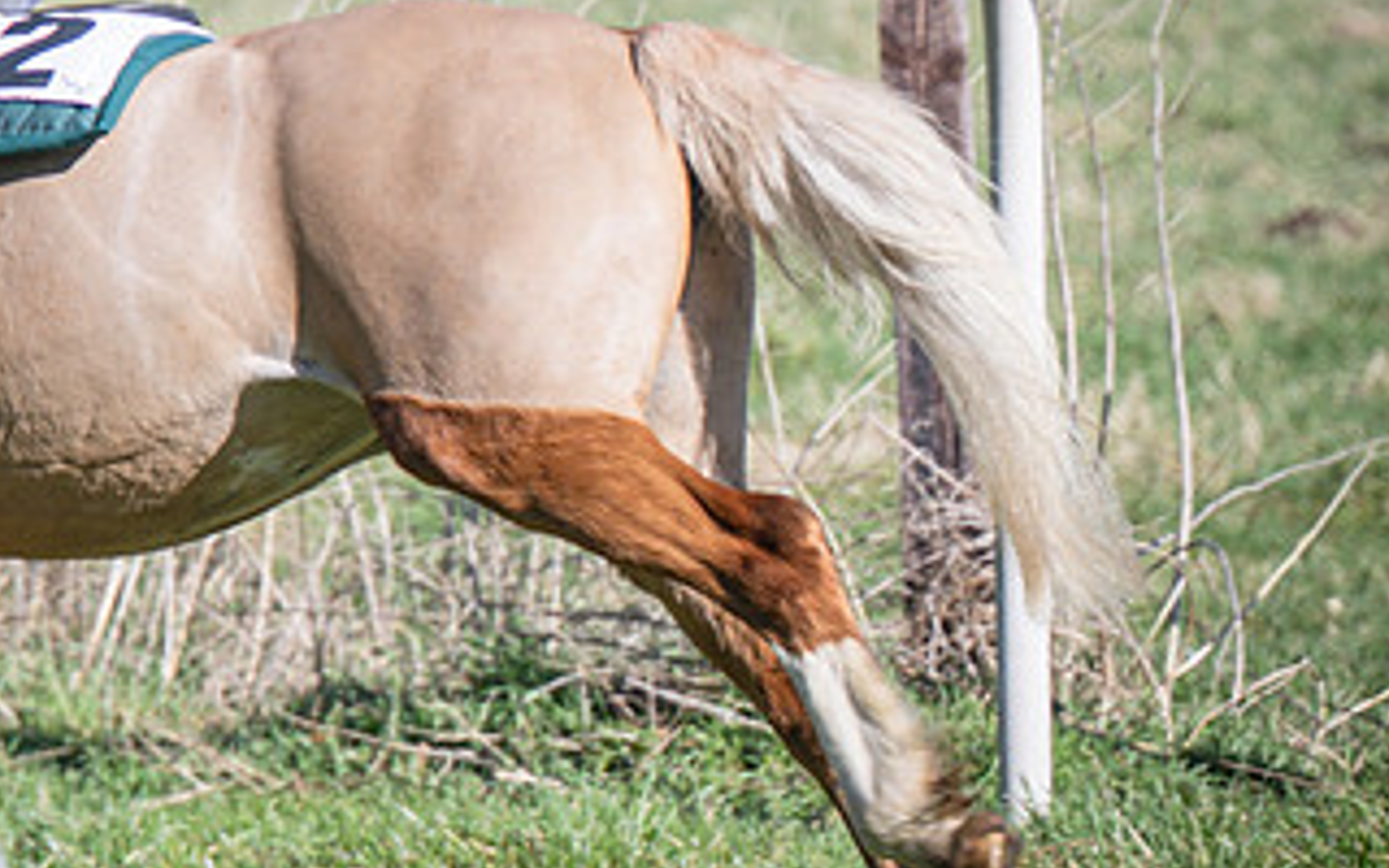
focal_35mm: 656
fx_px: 24833
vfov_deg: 2.0
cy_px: 219
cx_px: 589
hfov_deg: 3.2
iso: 125
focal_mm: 185
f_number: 4
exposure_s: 1/1000
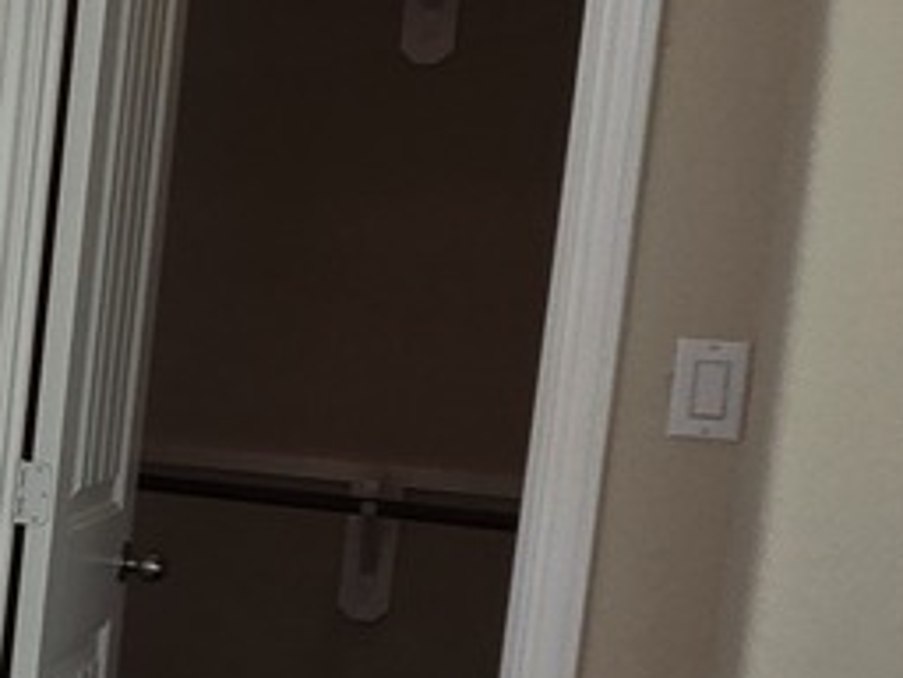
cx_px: -797
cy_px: 431
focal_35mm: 73
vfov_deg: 20.1
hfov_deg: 19.0
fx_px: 1904
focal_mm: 2.2
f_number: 2.2
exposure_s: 1/60
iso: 50
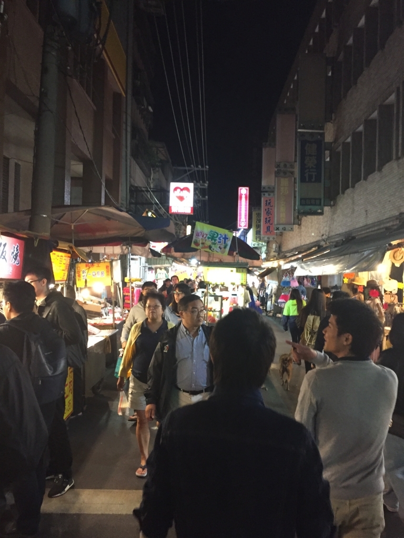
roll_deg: +0.5
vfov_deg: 61.7
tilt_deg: +3.4
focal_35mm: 29
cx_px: 202
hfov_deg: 48.2
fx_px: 451
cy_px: 269
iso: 250
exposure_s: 1/30
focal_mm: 4.15
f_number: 2.2
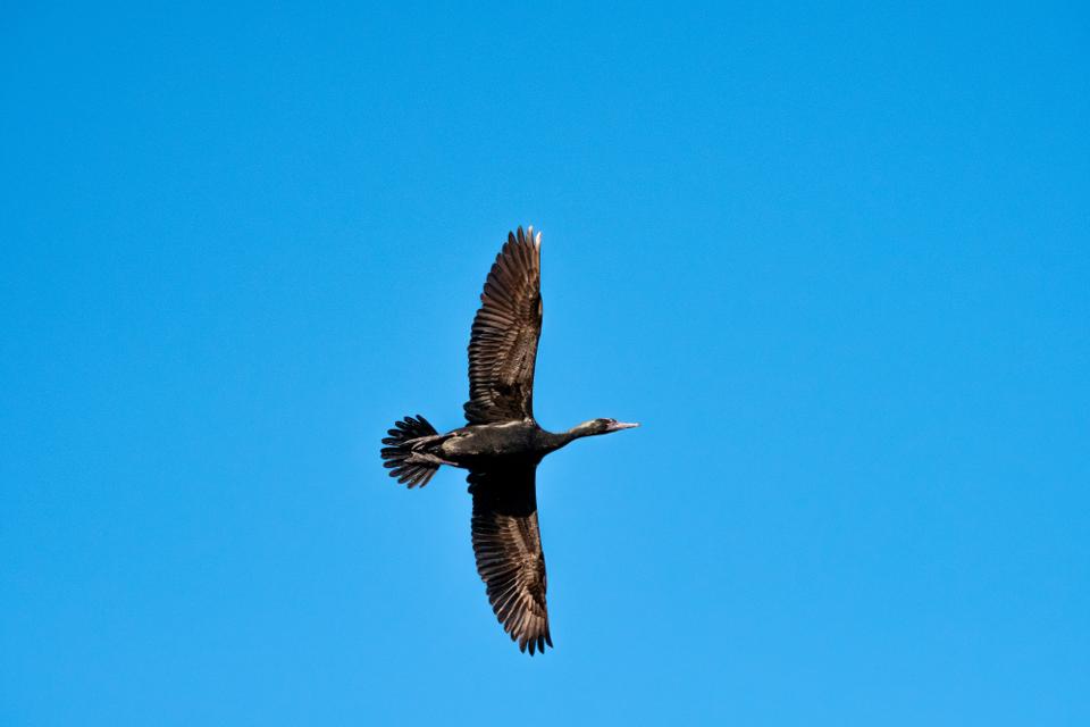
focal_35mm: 199
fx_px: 6025
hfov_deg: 10.3
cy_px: 364
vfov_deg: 6.9
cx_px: 545
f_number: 7.1
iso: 800
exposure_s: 1/1600
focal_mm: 132.9
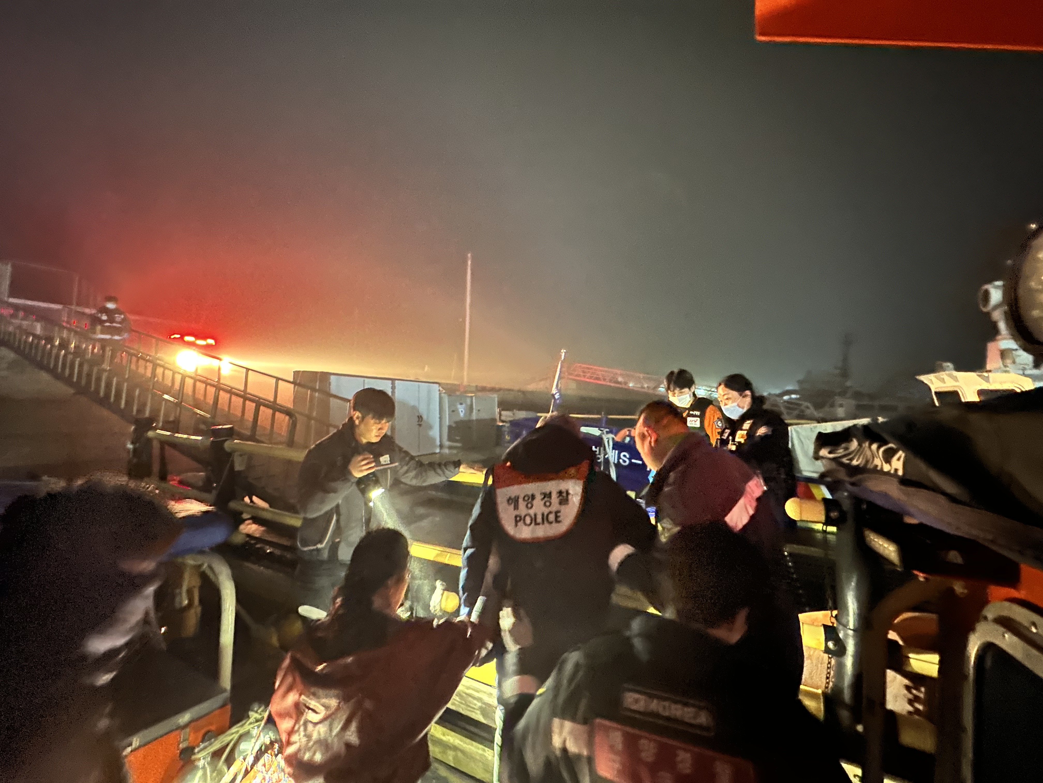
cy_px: 392
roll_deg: -0.1
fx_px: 422
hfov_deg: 102.1
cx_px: 522
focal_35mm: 14
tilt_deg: +0.7
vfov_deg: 85.7
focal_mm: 2.22
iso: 1600
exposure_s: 1/12
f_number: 2.2
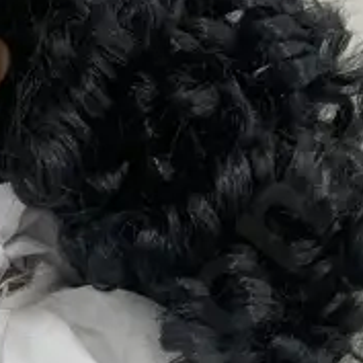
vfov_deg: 12.1
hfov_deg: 12.9
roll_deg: +0.7
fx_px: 1578
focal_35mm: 133
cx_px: -39
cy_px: 652
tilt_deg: -18.4
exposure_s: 1/50
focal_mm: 4.25
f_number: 1.8
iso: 64
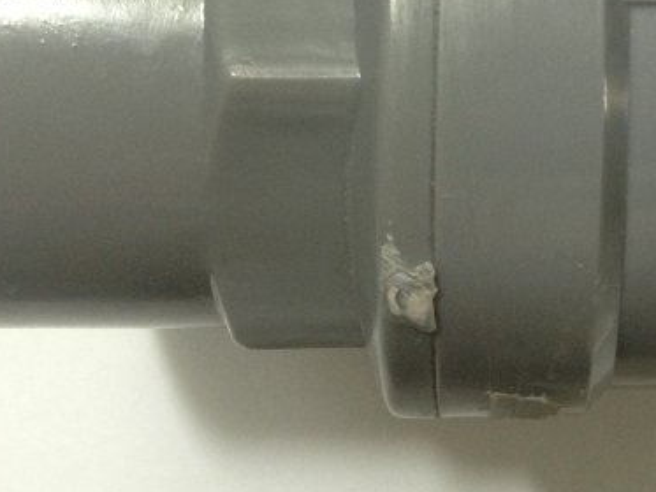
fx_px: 1744
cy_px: -94
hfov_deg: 20.8
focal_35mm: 92
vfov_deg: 15.5
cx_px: 617
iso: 100
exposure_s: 1/20
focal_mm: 4.28
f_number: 2.4
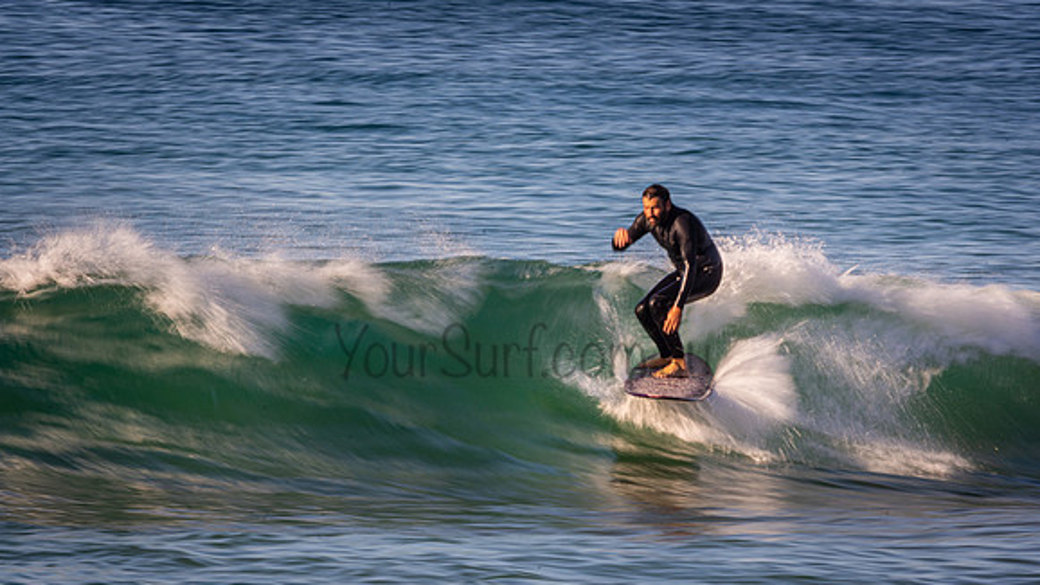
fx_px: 21756
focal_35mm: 789
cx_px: 520
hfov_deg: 2.7
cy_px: 336
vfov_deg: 1.5
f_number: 25
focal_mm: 500
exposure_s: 1/20
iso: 100
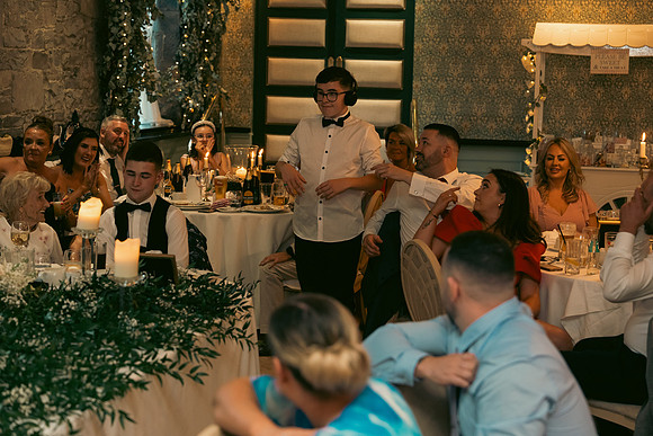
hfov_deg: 28.8
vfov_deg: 19.5
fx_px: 1270
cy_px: 218
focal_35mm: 70
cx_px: 326
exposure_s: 1/160
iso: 2500
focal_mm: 70
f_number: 3.5
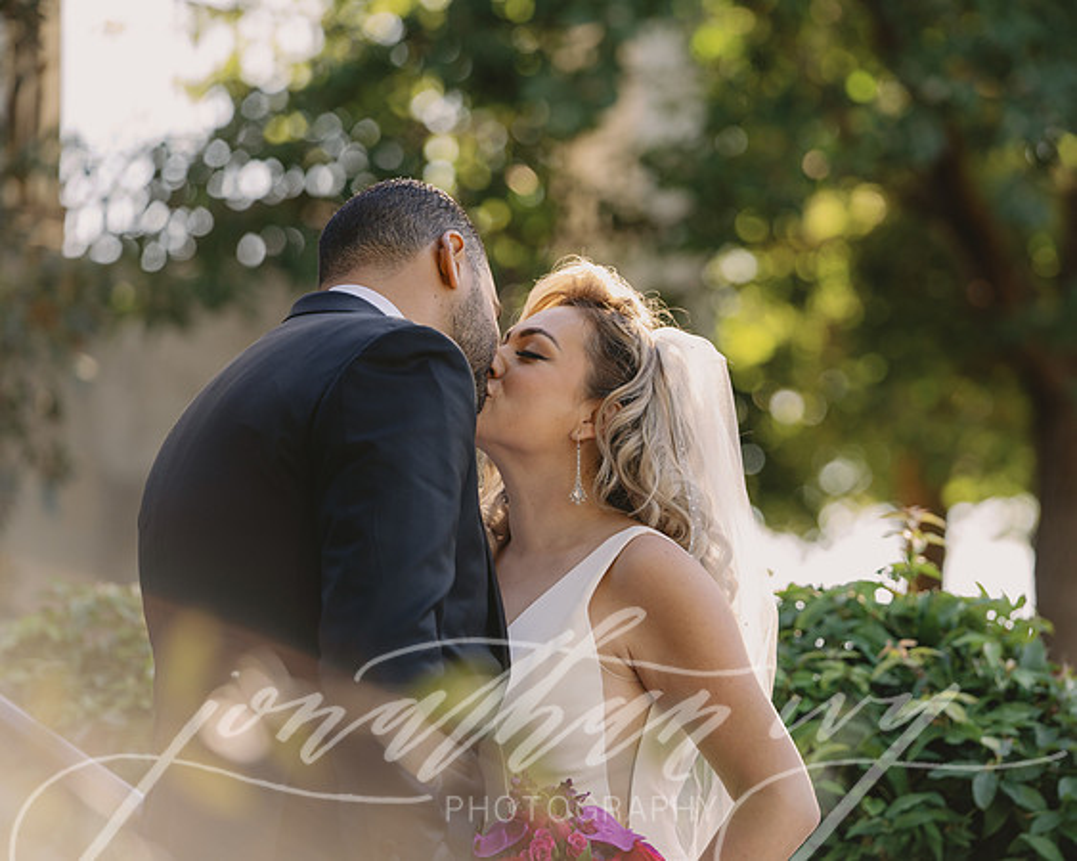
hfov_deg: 10.5
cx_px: 646
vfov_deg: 8.4
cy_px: 430
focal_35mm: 185
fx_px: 5885
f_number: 3.5
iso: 400
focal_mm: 164
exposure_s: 1/320
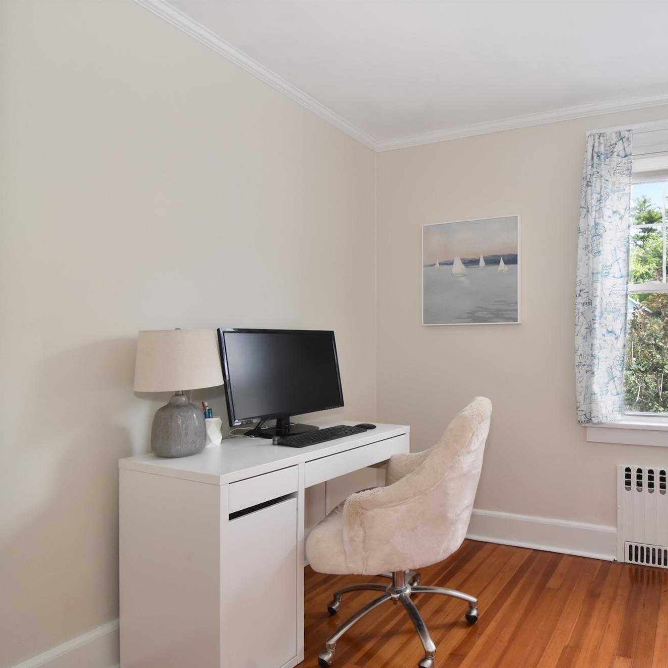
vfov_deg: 70.5
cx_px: 489
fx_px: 473
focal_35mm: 22
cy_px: 342
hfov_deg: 66.7
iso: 640
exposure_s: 1/125
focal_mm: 11
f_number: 11
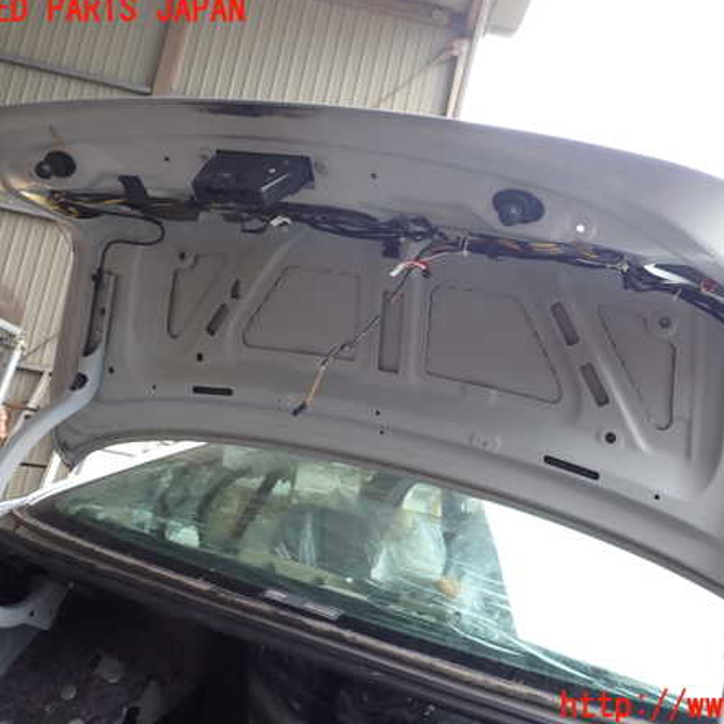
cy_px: 359
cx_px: 439
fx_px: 852
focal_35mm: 36
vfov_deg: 46.0
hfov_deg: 45.8
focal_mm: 5.4
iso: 100
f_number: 2.3
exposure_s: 1/100
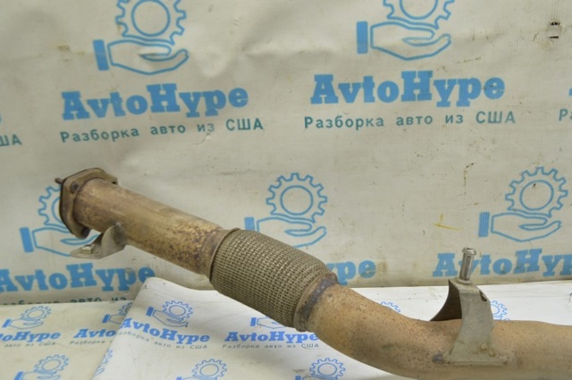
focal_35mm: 40
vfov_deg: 32.9
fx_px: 643
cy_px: 190
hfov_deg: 48.0
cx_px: 286
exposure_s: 1/20
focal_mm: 27
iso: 400
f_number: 5.6
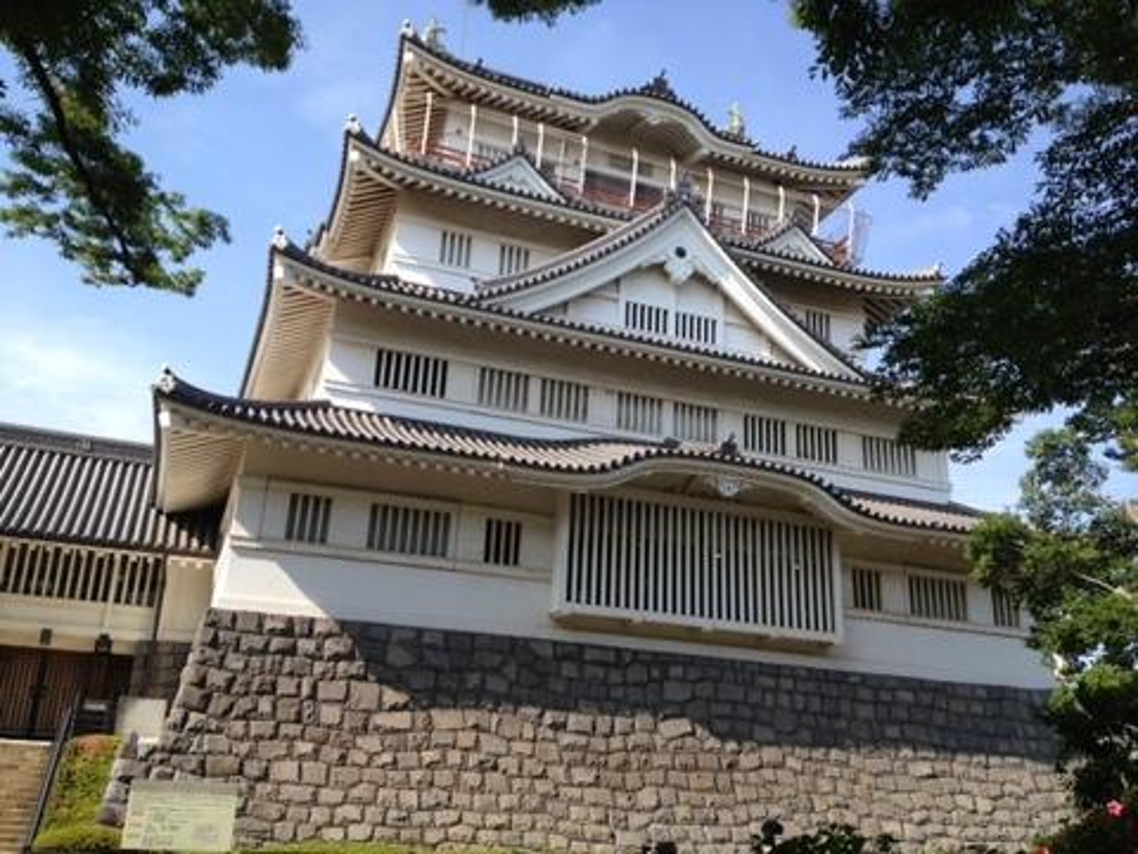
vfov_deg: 40.7
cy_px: 427
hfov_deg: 52.6
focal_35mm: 35
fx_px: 1151
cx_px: 569
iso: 50
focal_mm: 4.28
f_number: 2.4
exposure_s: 1/920
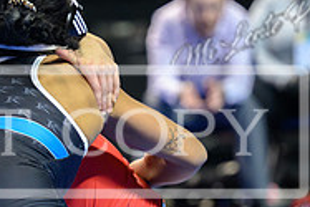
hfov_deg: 4.3
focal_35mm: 482
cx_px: 4
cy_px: 139
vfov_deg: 2.9
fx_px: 4154
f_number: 2.8
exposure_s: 1/800
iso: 2500
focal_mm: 130
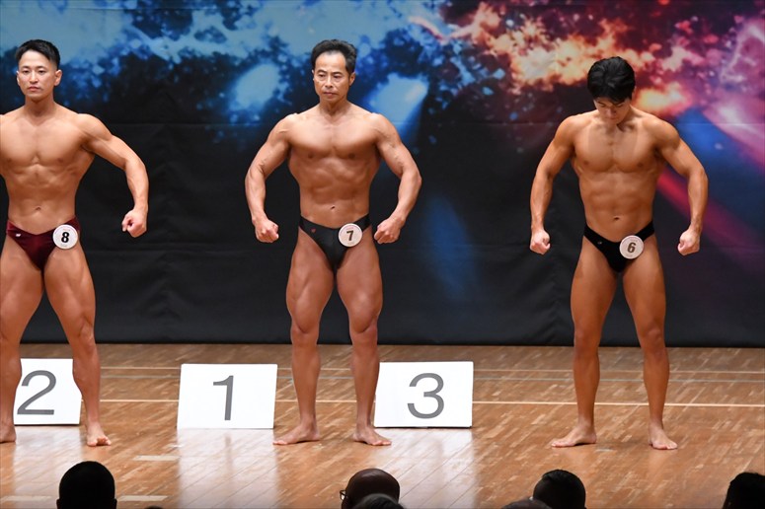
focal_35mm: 255
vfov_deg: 5.4
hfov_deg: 8.1
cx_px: 382
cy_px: 254
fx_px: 5416
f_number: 5.6
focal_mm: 170
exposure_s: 1/400
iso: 6400
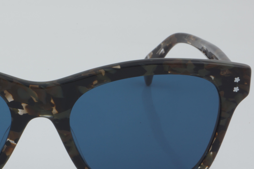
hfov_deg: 14.6
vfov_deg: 9.8
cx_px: 40
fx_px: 987
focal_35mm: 140
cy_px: 108
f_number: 32
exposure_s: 1/3
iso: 100
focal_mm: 55
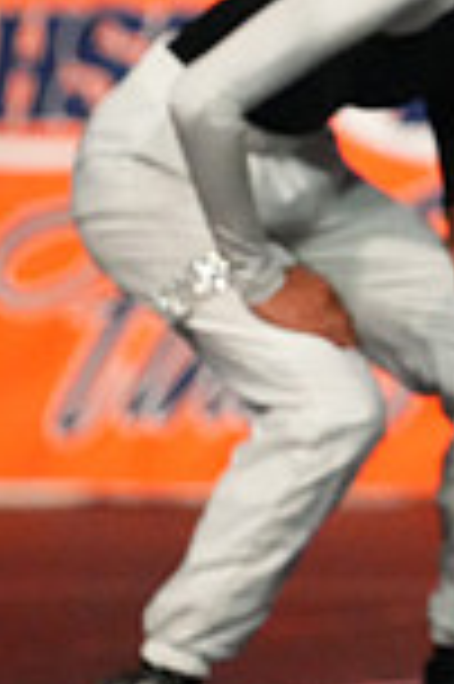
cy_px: -106
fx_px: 21726
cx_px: 1191
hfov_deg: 1.2
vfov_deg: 1.8
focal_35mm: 1146
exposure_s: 1/1250
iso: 16000
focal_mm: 300
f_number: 3.5
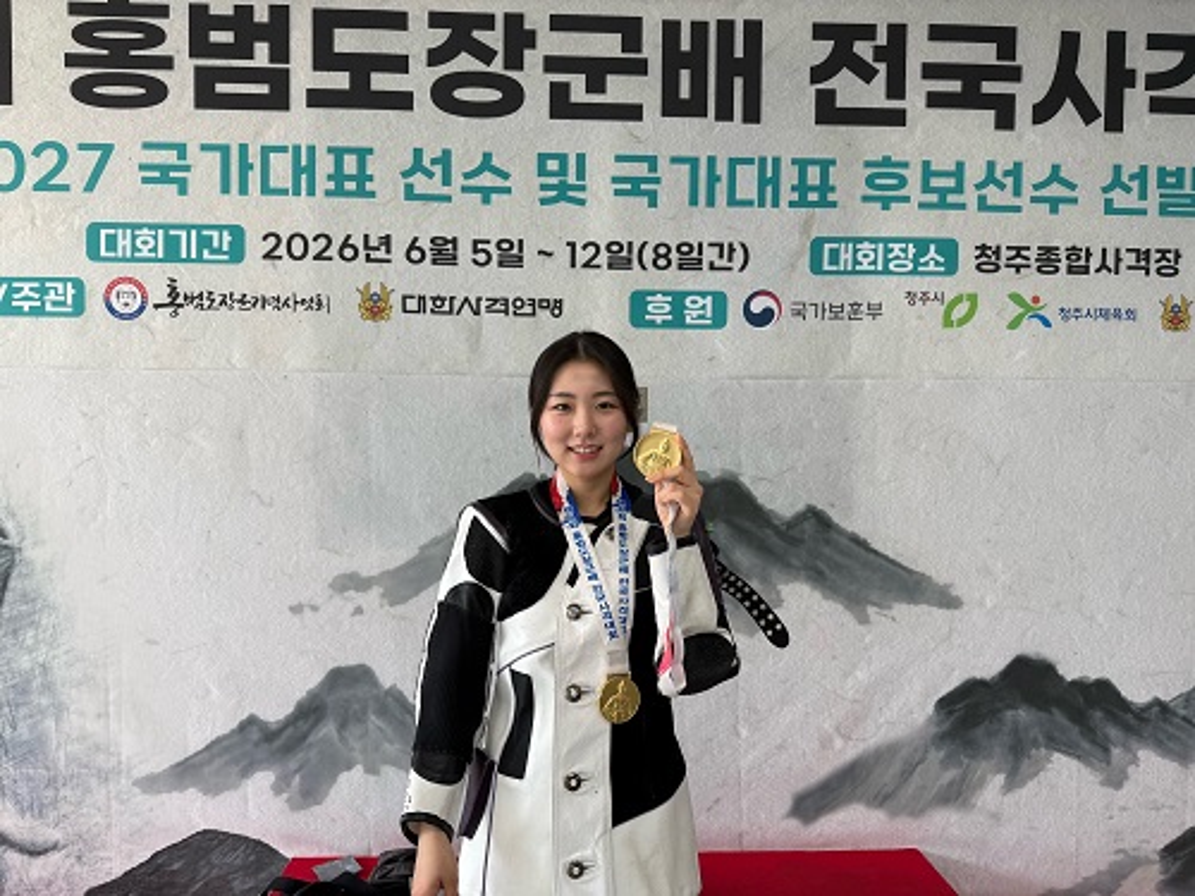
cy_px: 448
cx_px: 598
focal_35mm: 24
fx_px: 829
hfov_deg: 71.6
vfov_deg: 56.8
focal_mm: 6.76
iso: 64
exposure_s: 1/212
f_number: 1.78
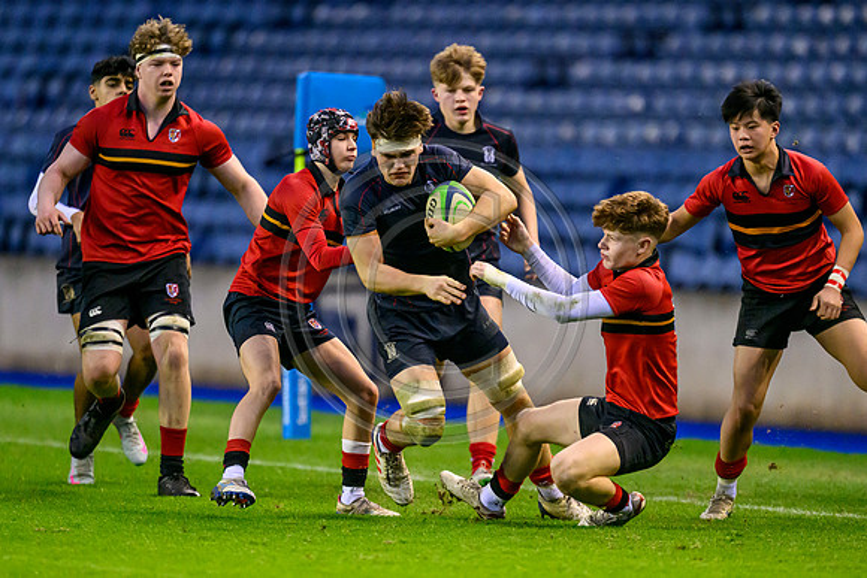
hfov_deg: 3.1
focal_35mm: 666
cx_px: 473
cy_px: 330
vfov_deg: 2.1
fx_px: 16033
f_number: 4
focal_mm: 560
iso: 10000
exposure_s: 1/1000
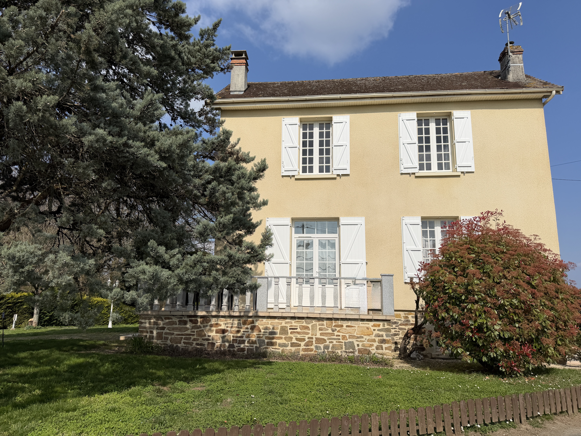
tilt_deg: +11.2
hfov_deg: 71.6
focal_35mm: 24
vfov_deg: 56.8
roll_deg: -0.7
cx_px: 290
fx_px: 403
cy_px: 218
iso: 80
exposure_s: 1/11905
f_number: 1.78
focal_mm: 6.76
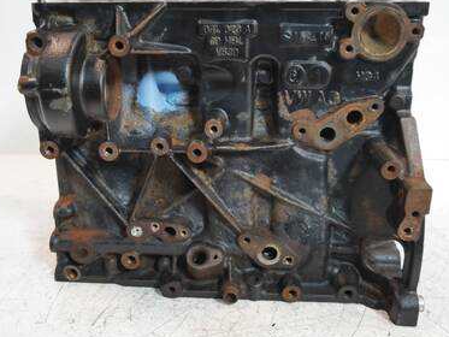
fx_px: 467
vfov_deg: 39.6
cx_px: 212
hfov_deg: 51.3
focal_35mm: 36
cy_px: 144
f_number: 3.5
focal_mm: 14
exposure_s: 1/60
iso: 500
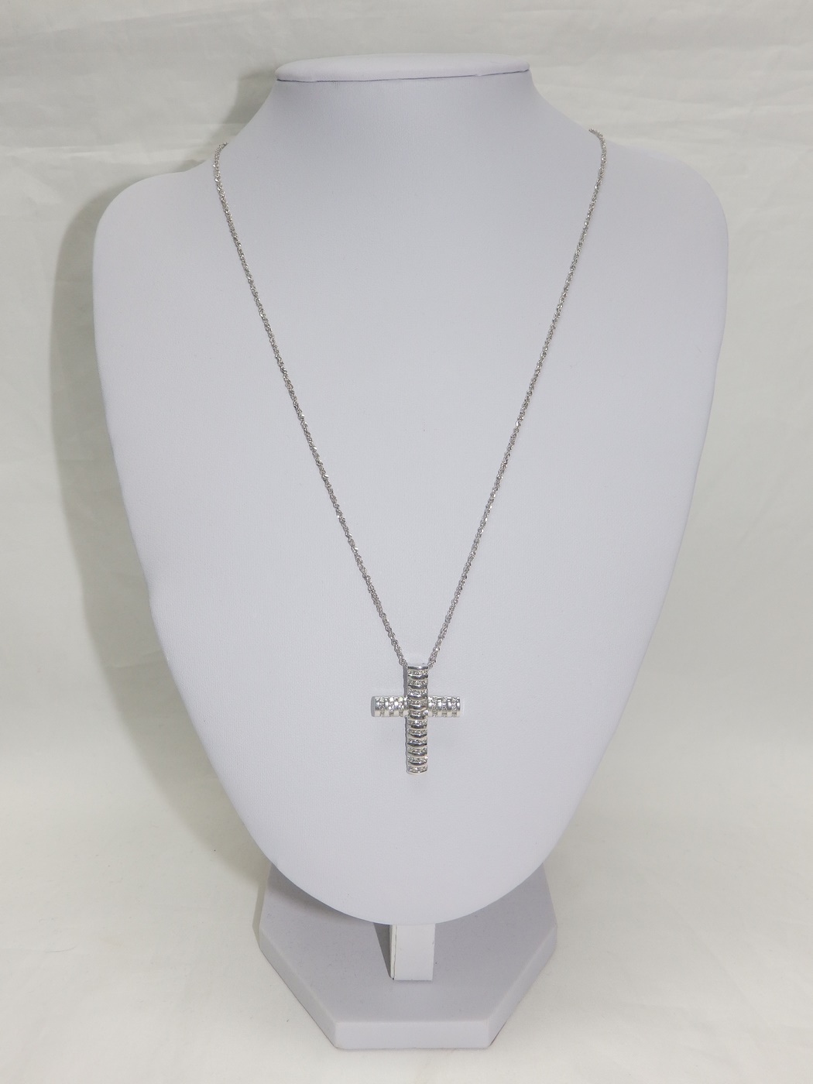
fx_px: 1002
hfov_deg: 44.2
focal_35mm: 32
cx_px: 406
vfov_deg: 56.8
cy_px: 542
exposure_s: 1/40
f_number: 3.7
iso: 125
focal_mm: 5.7
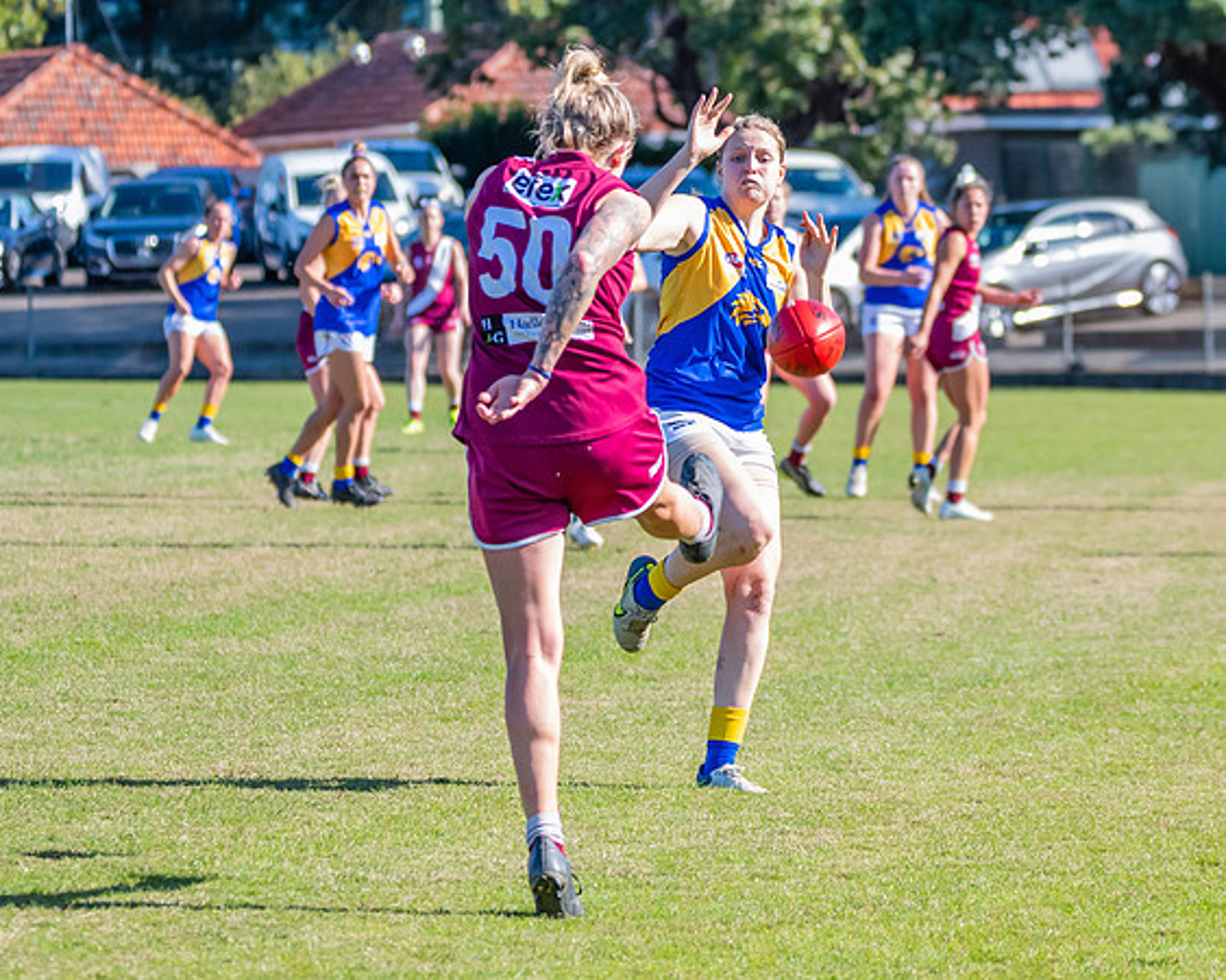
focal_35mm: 278
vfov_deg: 5.6
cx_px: 802
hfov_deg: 7.0
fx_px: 10078
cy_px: 362
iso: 800
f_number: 6.3
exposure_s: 1/1600
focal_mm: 150
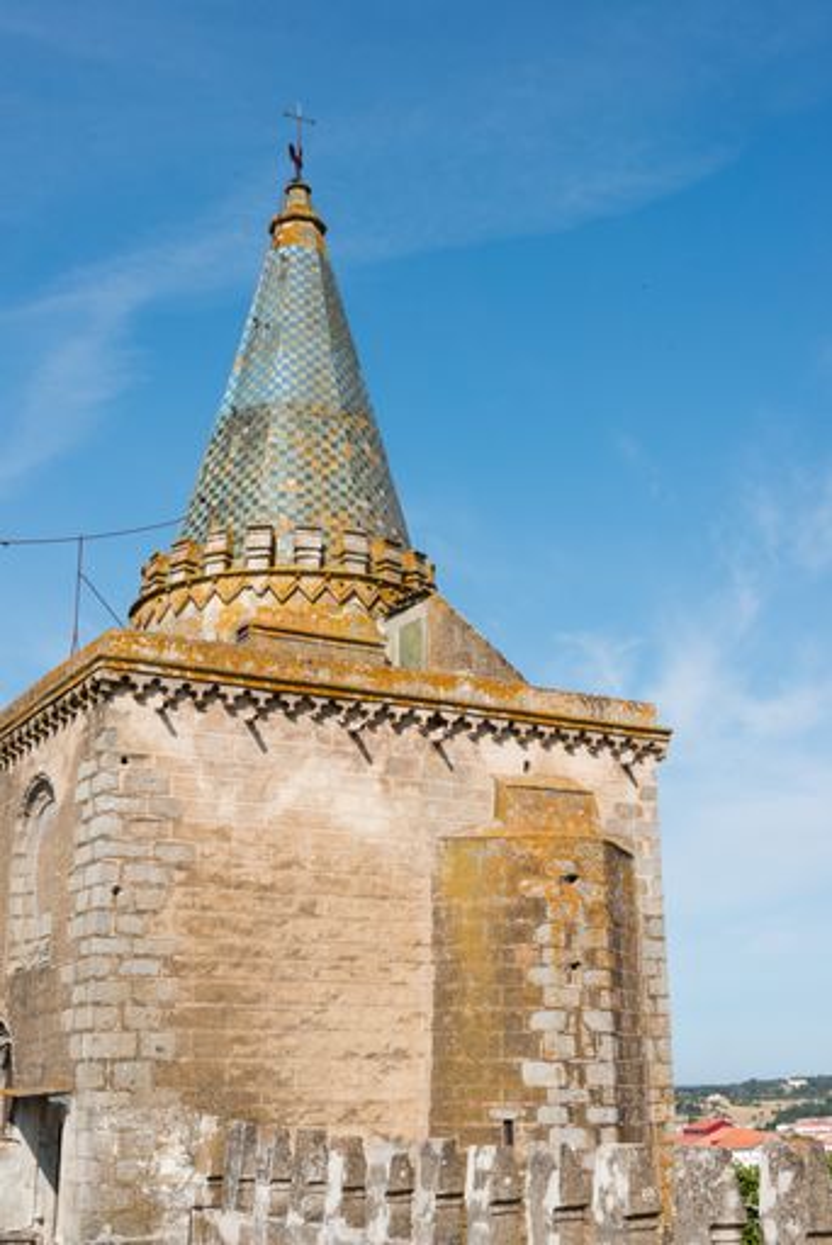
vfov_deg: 44.5
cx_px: 416
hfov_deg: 30.6
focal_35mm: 44
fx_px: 1523
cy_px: 622
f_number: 22
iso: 200
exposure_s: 1/125
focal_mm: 44
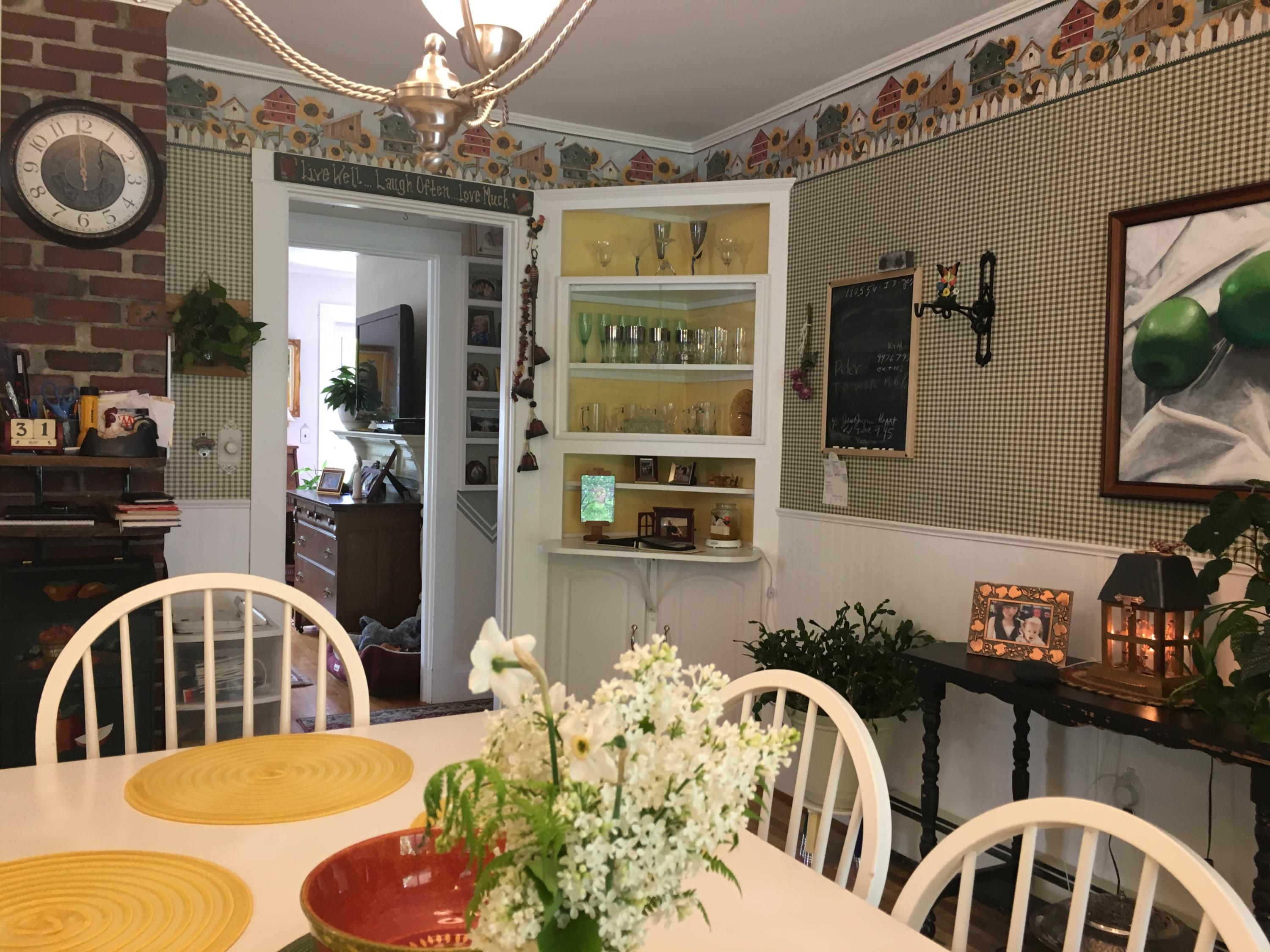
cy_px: 476
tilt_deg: -3.3
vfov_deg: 48.2
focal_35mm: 29
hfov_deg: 61.7
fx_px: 1064
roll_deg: -1.4
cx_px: 635
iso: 80
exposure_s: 1/30
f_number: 2.2
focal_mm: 4.15
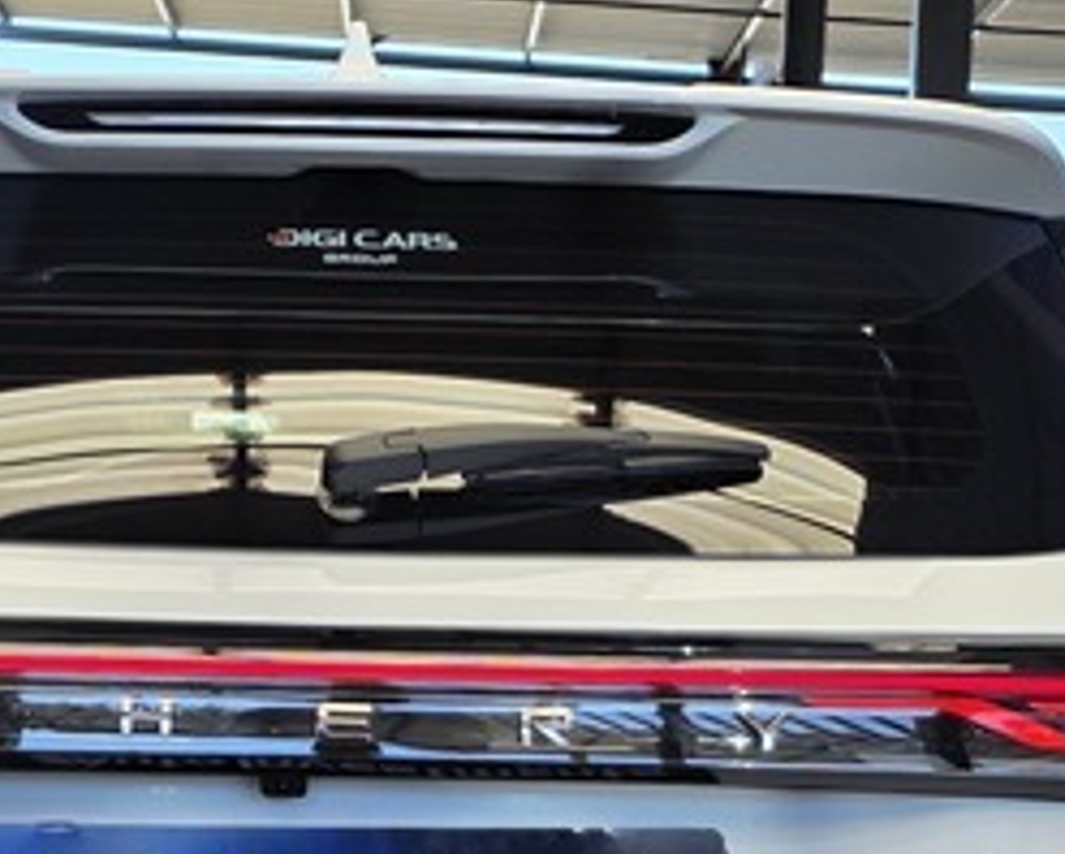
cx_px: 341
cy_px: 914
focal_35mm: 93
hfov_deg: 20.5
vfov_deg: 16.1
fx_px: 2934
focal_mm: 6.25
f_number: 1.7
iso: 25
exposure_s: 1/359
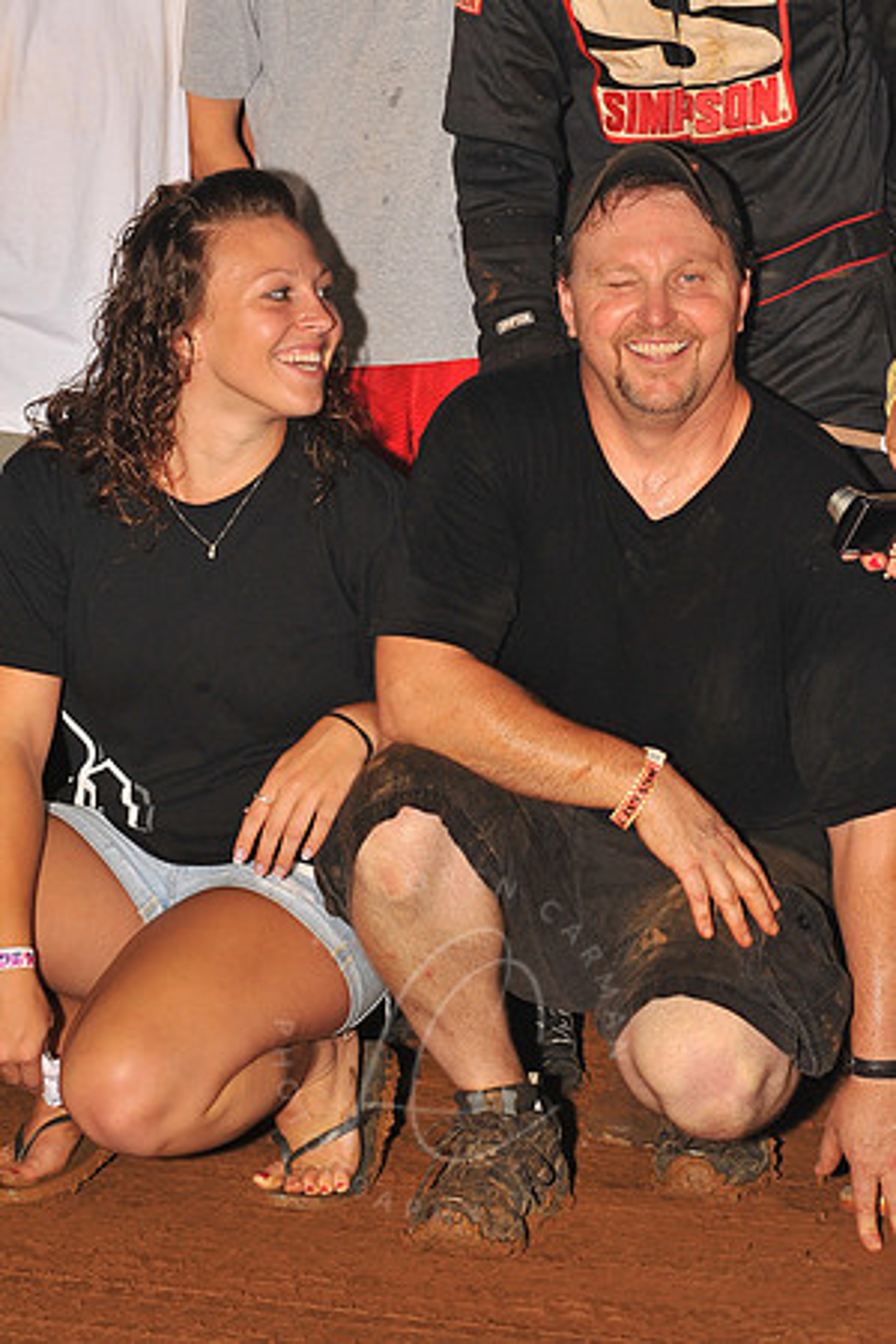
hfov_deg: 13.7
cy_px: 672
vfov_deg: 20.4
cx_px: 448
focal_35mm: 100
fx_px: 3733
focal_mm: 100
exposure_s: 1/320
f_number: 7.1
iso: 500
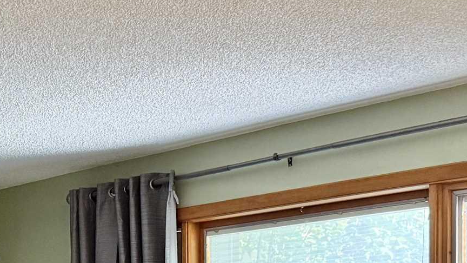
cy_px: 416
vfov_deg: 12.3
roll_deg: +1.6
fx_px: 1152
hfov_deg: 21.9
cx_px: -25
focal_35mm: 93
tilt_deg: -4.1
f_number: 1.78
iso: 500
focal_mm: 6.76
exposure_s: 1/60
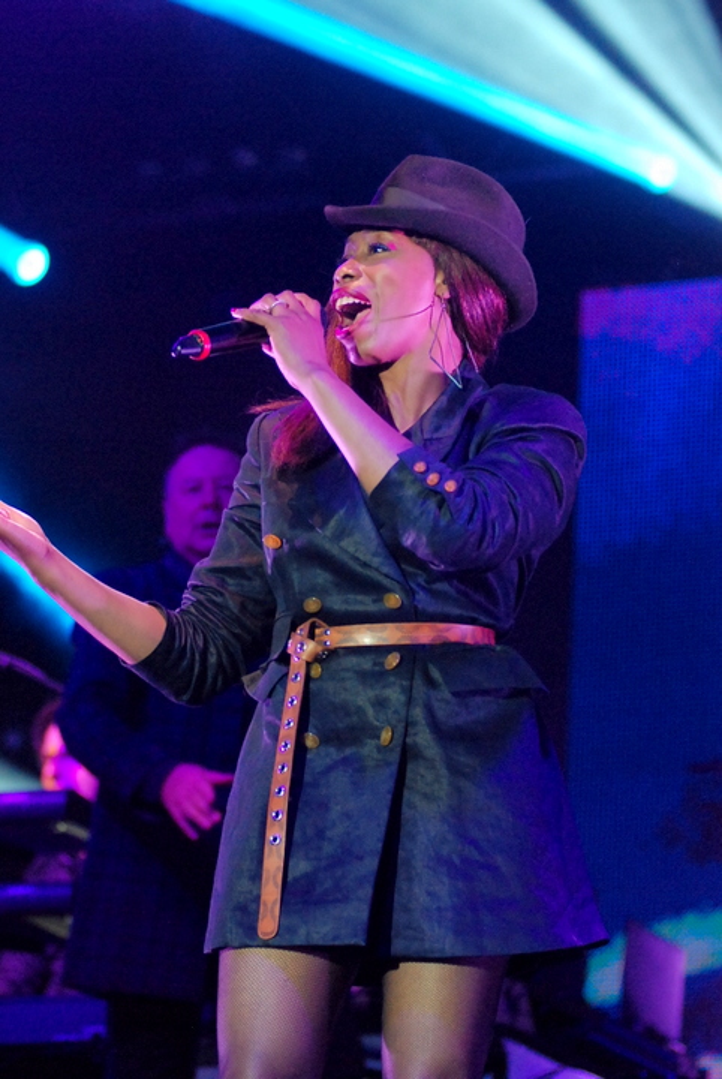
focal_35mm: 129
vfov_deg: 15.9
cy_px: 540
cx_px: 361
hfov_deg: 10.7
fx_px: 3869
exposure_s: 1/400
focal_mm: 86
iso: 1600
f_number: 2.8
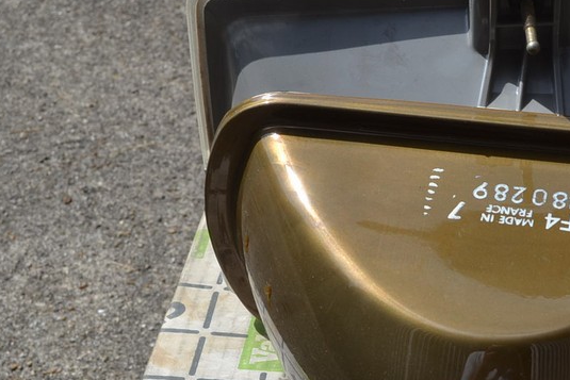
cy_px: 340
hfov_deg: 18.8
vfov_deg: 12.8
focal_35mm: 106
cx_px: 560
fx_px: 1679
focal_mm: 28
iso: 100
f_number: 8
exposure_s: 1/250
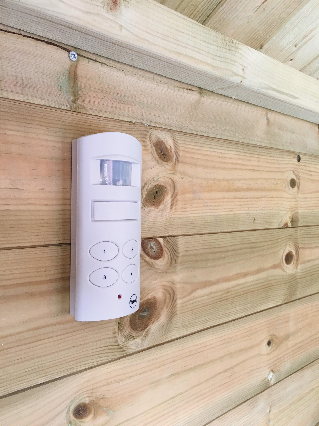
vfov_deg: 61.7
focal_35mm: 29
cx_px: 160
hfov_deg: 48.2
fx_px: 356
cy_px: 213
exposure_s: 1/33
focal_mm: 4.15
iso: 100
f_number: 2.2
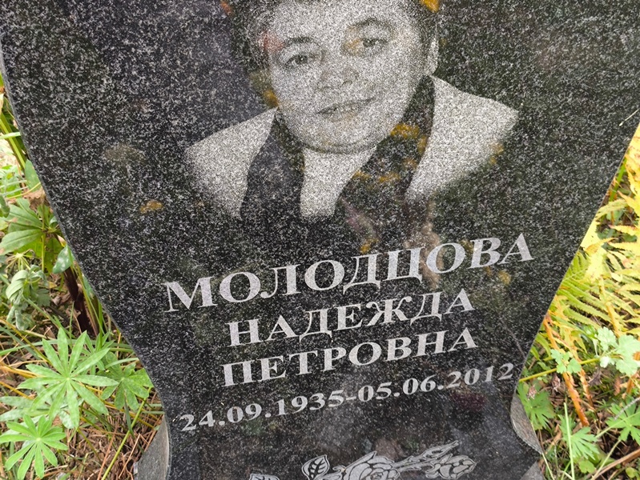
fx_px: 925
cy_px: 240
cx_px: 320
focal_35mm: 50
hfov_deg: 38.2
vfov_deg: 29.1
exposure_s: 1/60
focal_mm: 4.71
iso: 64
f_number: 1.7
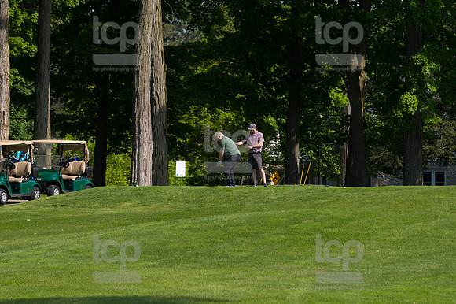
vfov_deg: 4.6
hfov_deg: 6.9
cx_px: 228
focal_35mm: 300
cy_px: 152
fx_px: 3798
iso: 320
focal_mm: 200
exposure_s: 1/1600
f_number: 5.6
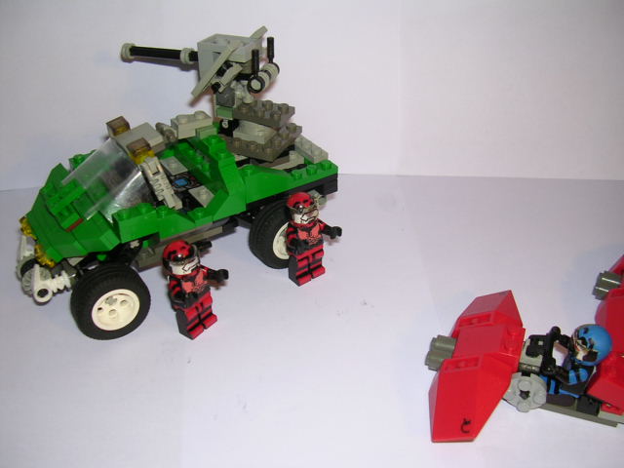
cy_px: 234
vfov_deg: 37.7
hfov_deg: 49.0
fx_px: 685
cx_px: 312
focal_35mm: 38
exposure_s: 1/60.1
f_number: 2.8
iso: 100
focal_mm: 5.8
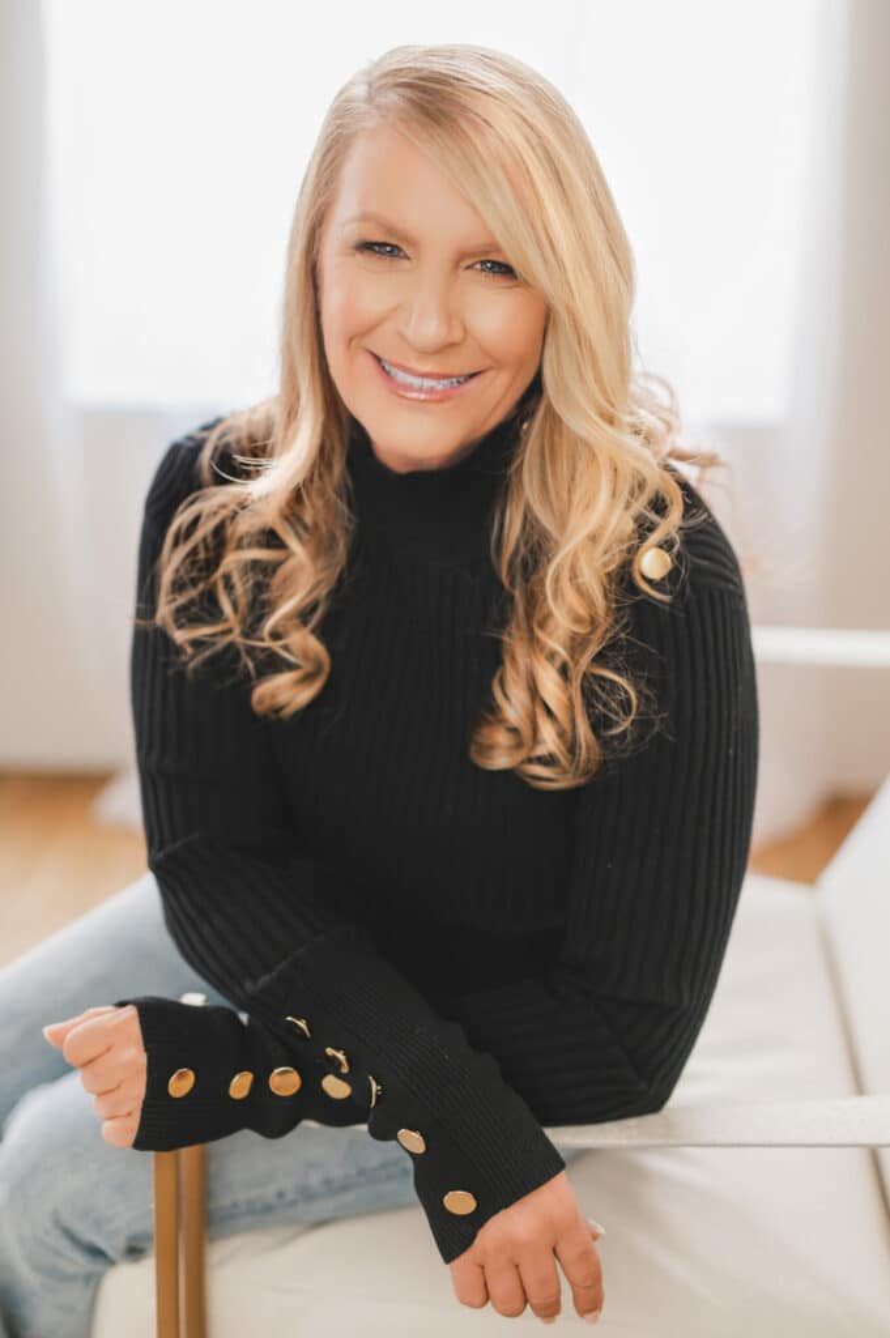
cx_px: 445
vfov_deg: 39.6
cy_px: 669
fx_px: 1857
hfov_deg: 26.9
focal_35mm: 50
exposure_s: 1/100
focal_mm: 50
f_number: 2
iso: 250
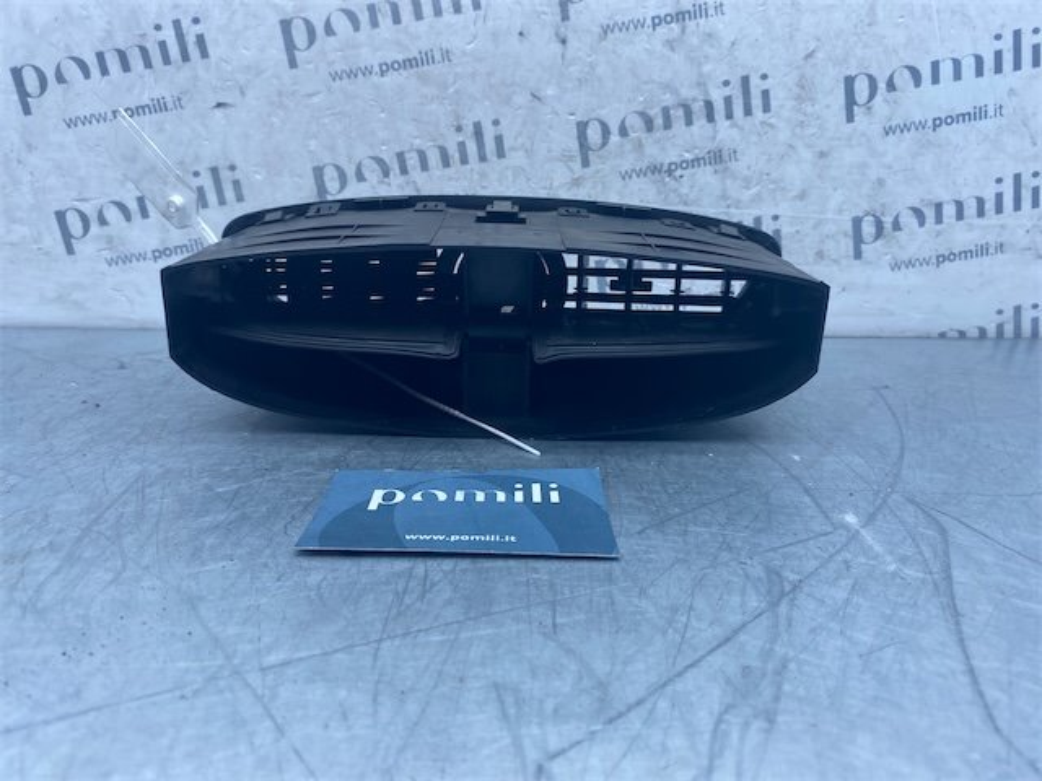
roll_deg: -1.2
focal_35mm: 26
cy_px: 390
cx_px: 521
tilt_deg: -17.6
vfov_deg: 53.1
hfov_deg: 67.3
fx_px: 783
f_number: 1.8
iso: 32
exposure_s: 1/515
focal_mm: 4.25
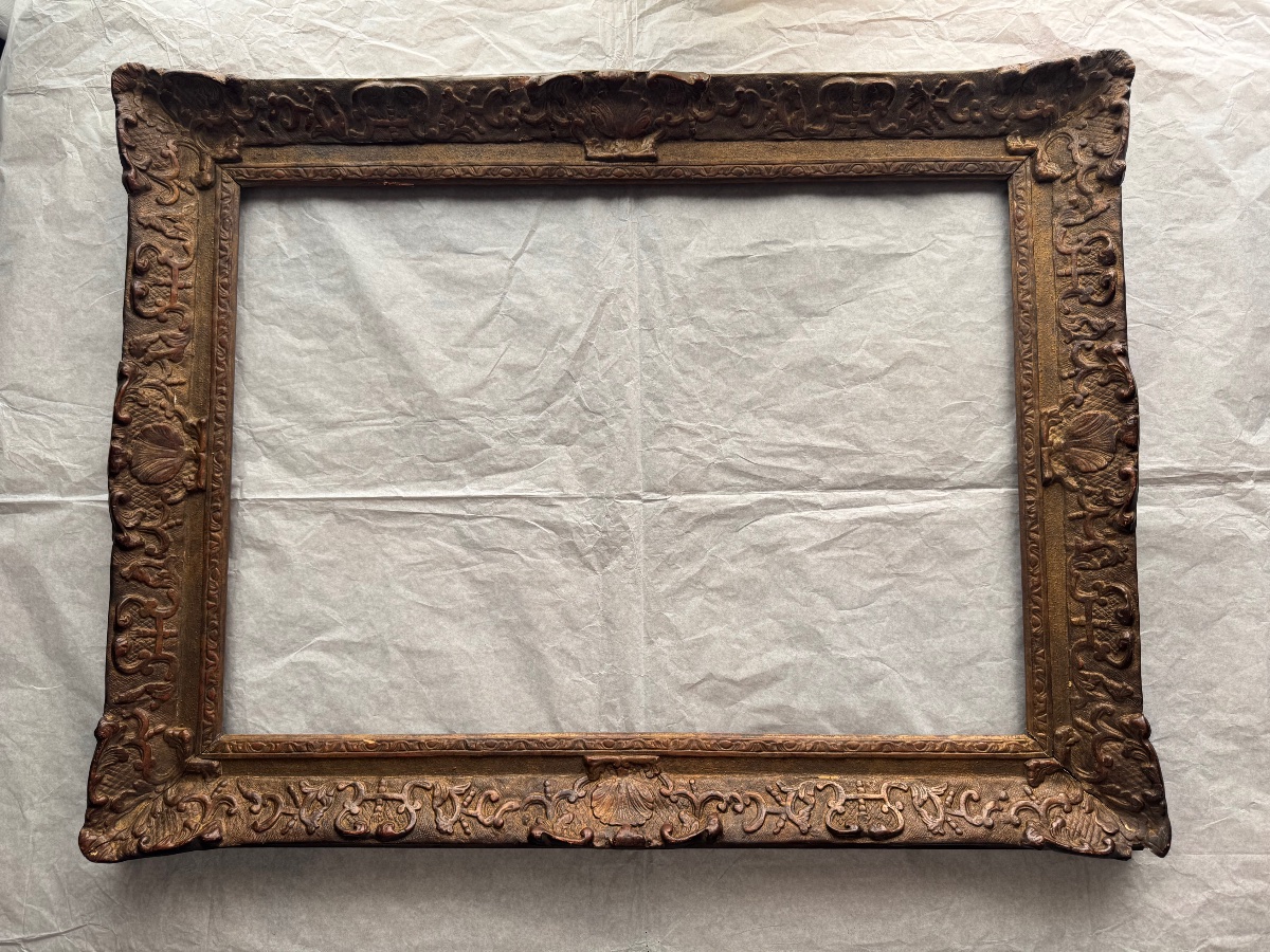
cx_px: 635
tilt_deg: -85.6
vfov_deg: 56.8
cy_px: 476
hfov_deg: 71.6
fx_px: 881
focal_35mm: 24
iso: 80
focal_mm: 6.76
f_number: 1.78
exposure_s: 1/121
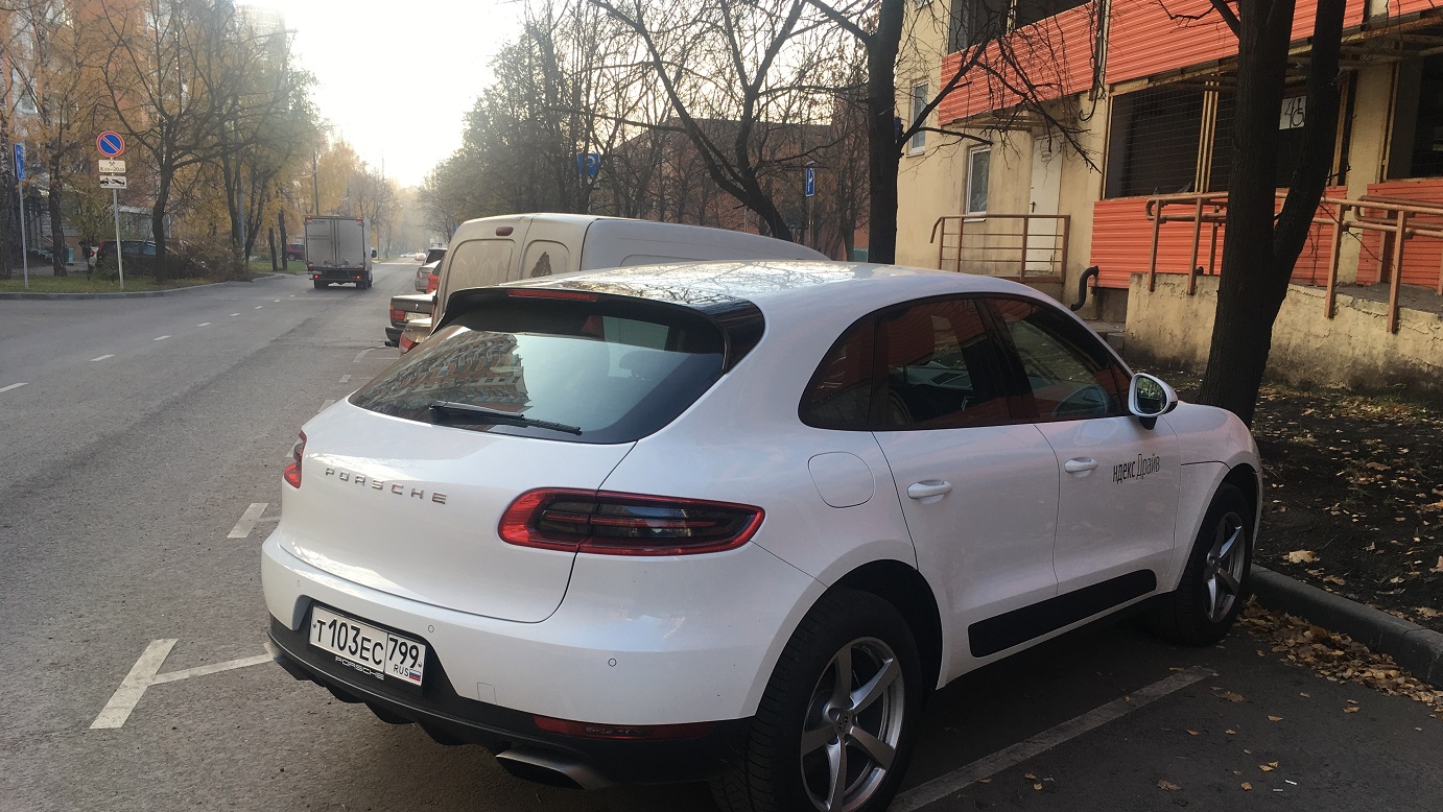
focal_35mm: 32
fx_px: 1225
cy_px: 495
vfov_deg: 36.5
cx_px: 730
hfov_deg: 61.0
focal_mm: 4.15
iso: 25
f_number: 2.2
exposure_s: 1/158
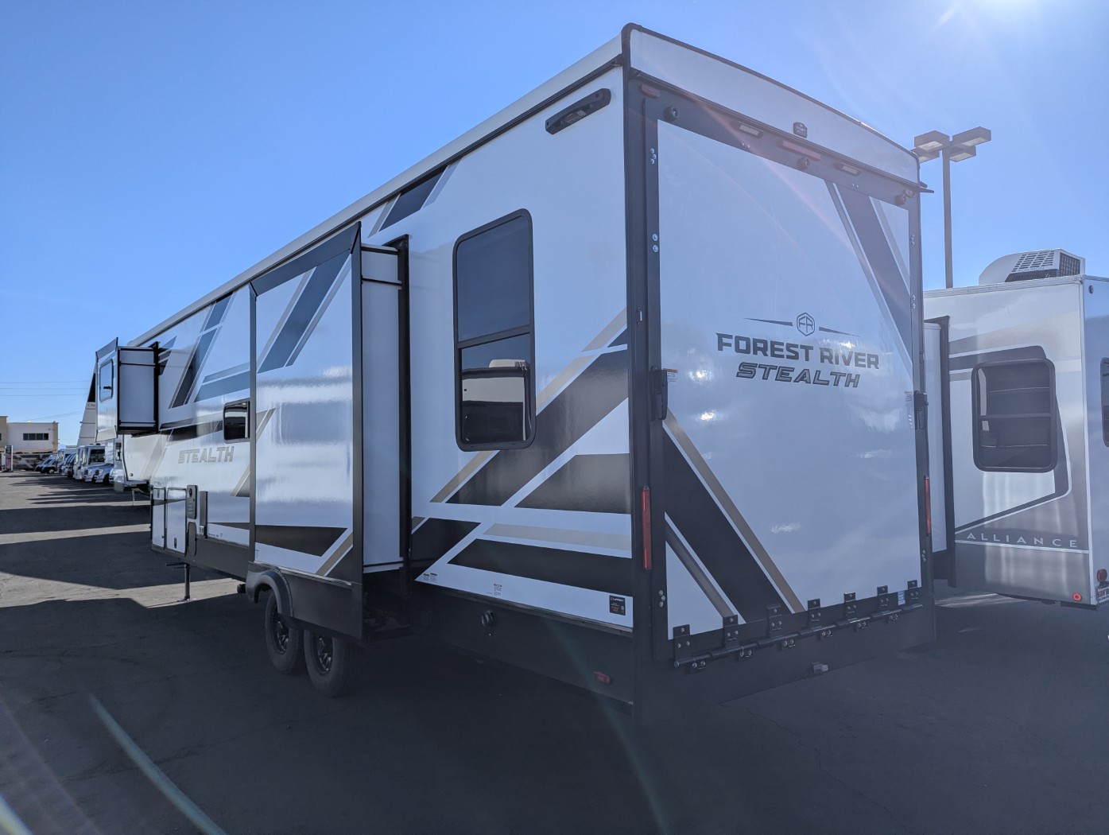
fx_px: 770
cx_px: 554
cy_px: 418
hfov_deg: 71.5
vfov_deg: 56.9
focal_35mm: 24
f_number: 1.85
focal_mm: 6.81
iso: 44
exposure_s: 1/2976
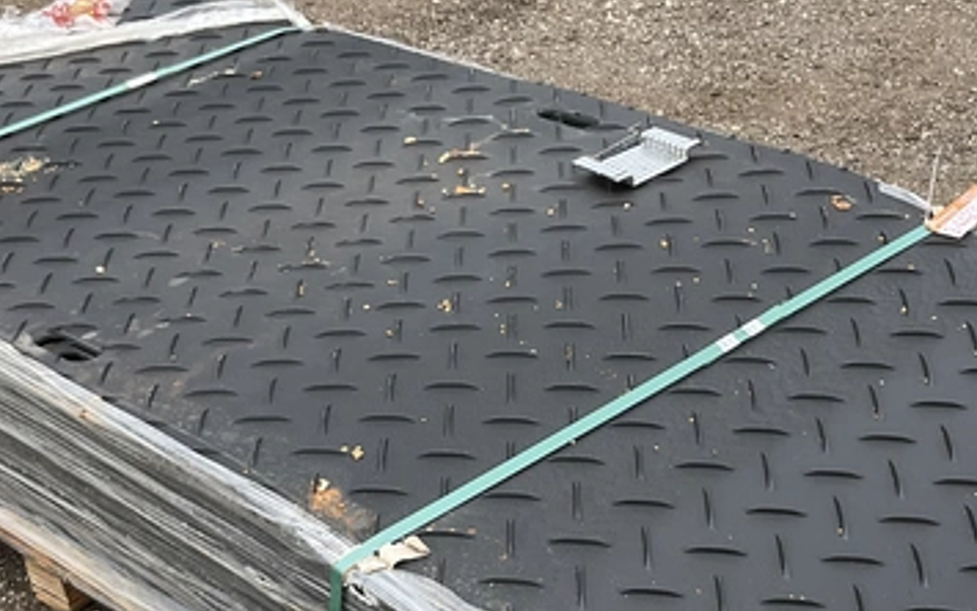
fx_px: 1731
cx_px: 515
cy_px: 516
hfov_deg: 31.5
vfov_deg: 19.7
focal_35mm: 65
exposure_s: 1/1076
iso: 25
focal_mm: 3
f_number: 1.8
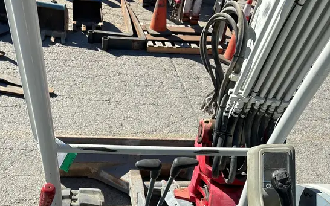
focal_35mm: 37
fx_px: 333
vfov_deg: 31.9
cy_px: 203
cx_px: 165
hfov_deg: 52.8
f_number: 1.6
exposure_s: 1/1695
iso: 50
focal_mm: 5.96
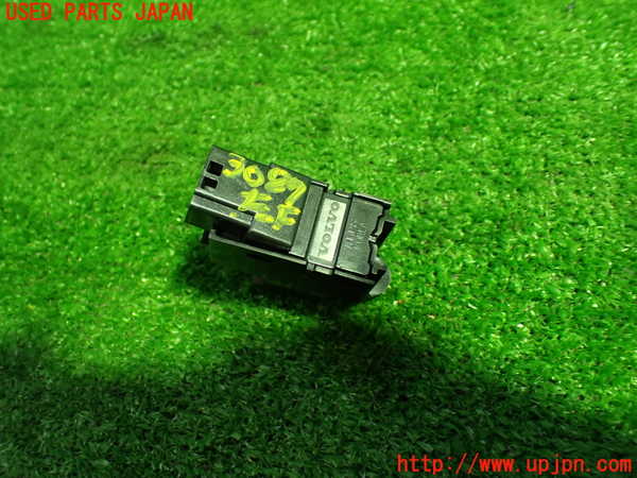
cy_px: 239
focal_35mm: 30
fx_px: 552
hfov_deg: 60.0
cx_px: 318
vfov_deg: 46.8
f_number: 2.3
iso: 800
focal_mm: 5.4
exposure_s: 1/80
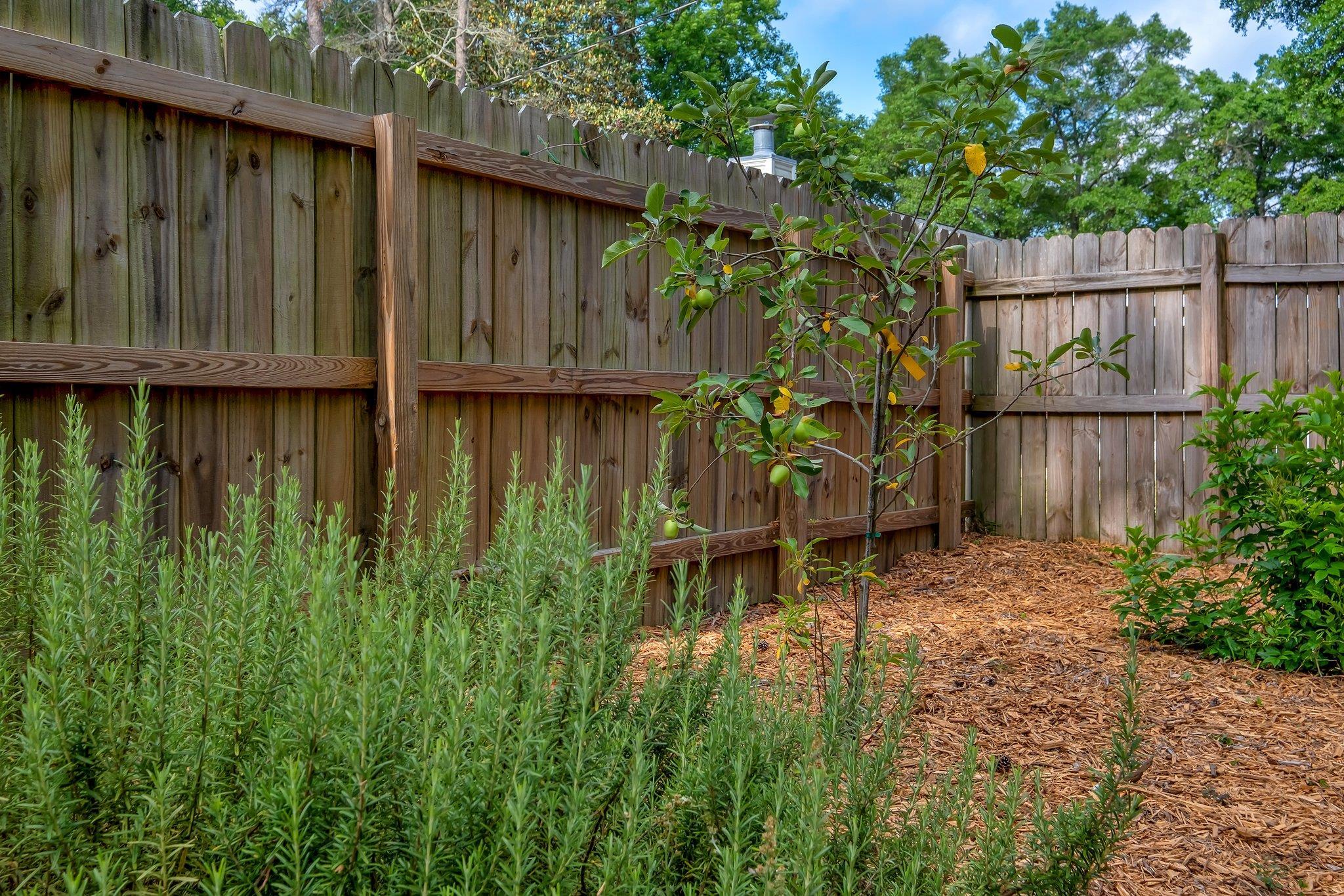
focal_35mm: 36
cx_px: 672
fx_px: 1344
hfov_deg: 53.1
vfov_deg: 36.9
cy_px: 448
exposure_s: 1/240
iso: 250
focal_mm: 24
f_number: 8
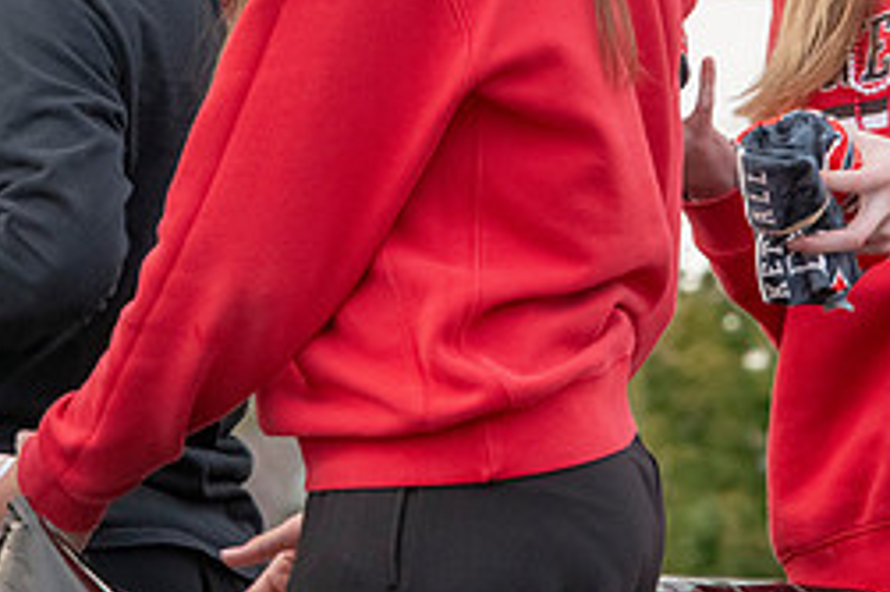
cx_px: 546
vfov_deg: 3.0
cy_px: 19
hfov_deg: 4.5
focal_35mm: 463
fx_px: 11438
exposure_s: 1/500
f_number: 11
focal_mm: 200
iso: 3200
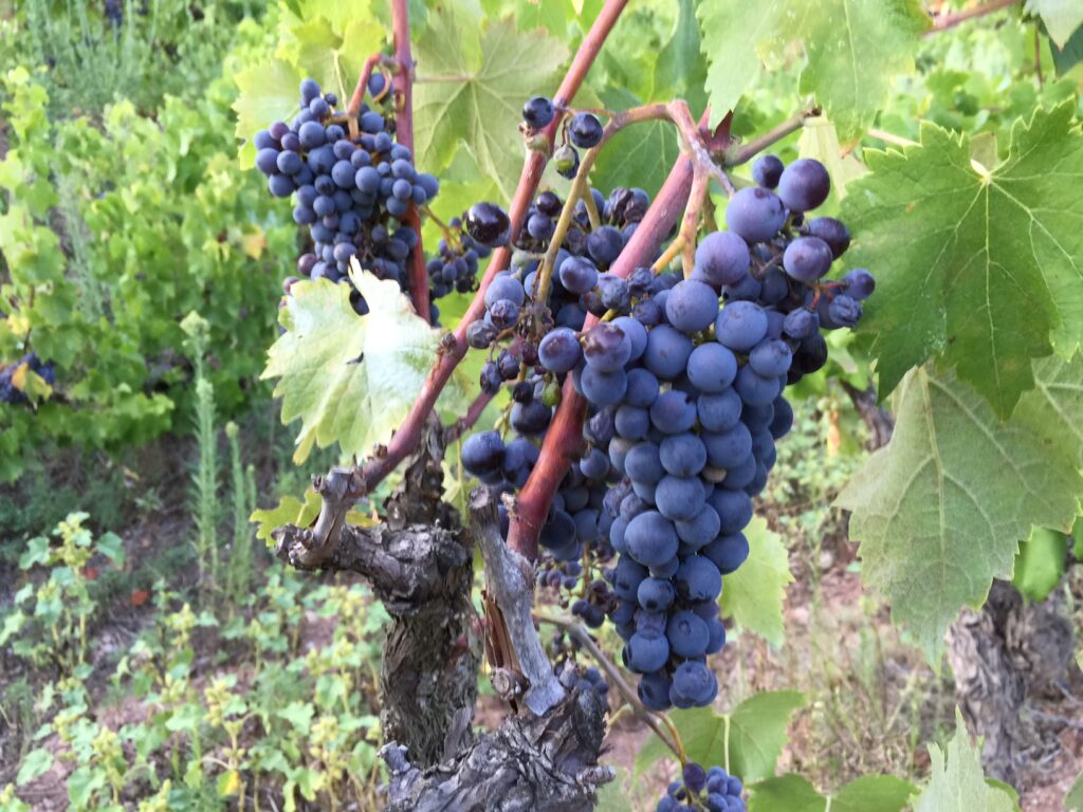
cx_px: 542
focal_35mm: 29
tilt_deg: -12.7
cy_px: 406
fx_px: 907
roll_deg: -0.2
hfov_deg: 61.7
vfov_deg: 48.2
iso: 32
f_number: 2.2
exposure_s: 1/33
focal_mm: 4.15
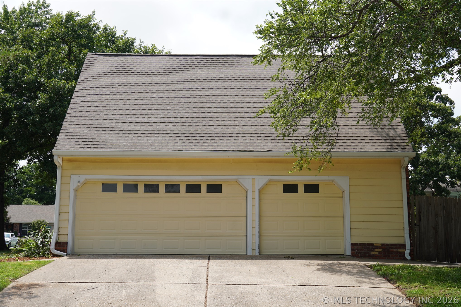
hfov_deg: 38.9
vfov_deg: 26.5
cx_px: 230
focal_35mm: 51
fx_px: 653
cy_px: 154
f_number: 6.3
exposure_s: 1/320
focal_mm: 34
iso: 100
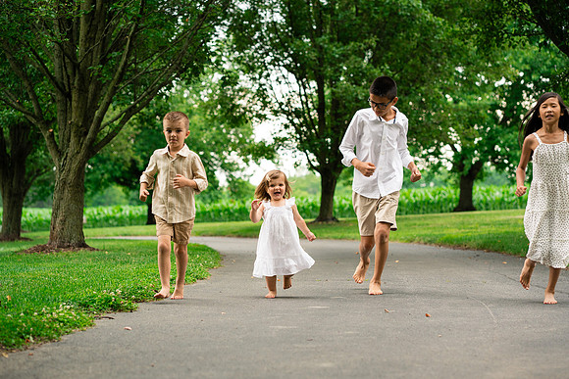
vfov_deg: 16.1
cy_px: 190
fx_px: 1344
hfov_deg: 23.9
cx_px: 284
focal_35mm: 85
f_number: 3.5
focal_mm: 85
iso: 500
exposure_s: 1/500
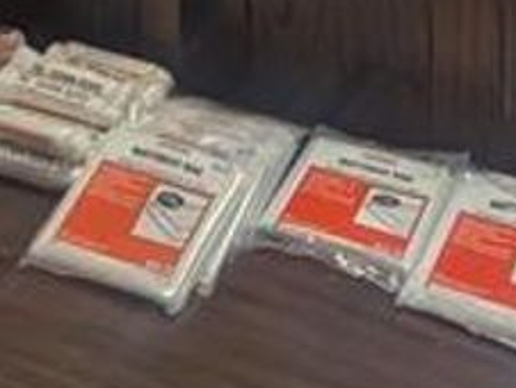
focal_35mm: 85
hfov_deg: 22.7
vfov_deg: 12.1
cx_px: 110
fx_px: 1268
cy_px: -654
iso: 91
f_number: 1.7
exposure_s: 1/40
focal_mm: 2.02
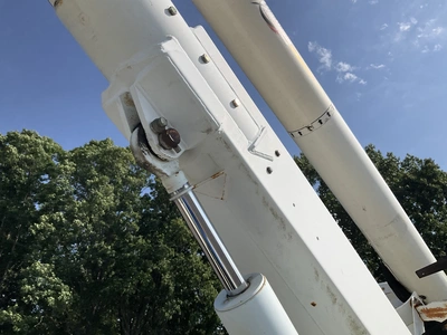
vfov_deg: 48.2
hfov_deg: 61.7
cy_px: 168
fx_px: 374
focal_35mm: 29
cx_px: 224
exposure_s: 1/3322
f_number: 1.8
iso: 25
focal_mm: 3
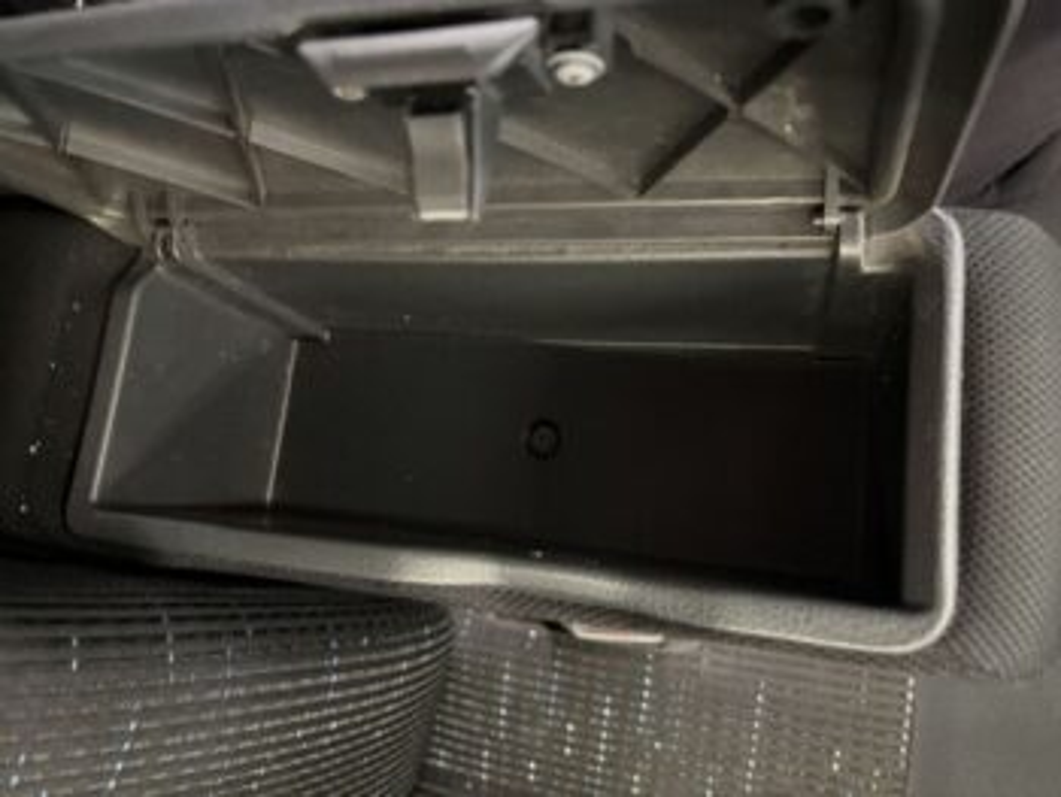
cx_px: 530
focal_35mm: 26
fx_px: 797
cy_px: 398
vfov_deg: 53.1
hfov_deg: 67.3
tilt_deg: -74.5
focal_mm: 5.96
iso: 800
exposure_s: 1/20
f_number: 1.6
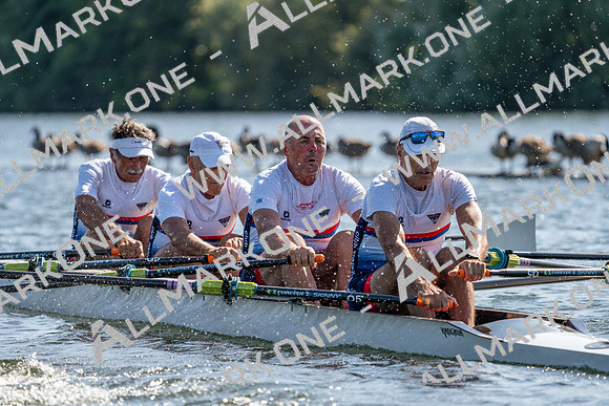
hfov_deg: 5.8
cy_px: 203
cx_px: 304
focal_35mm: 353
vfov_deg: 3.9
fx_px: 5973
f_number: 6.3
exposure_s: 1/2000
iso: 400
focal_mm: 353
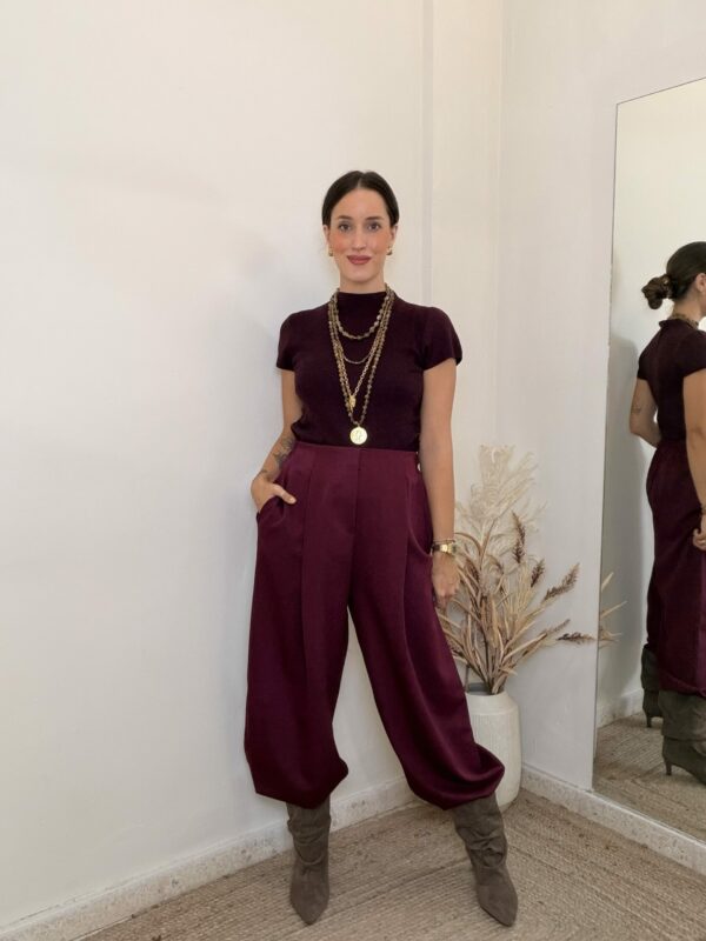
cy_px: 470
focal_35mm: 30
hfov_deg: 46.8
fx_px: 816
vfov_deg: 60.0
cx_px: 353
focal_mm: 2.71
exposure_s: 1/60
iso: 100
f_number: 1.9
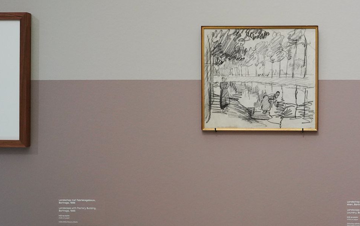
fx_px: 501
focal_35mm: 51
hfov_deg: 38.8
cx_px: 259
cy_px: 88
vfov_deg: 25.3
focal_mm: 24
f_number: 4
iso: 3200
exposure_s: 1/80
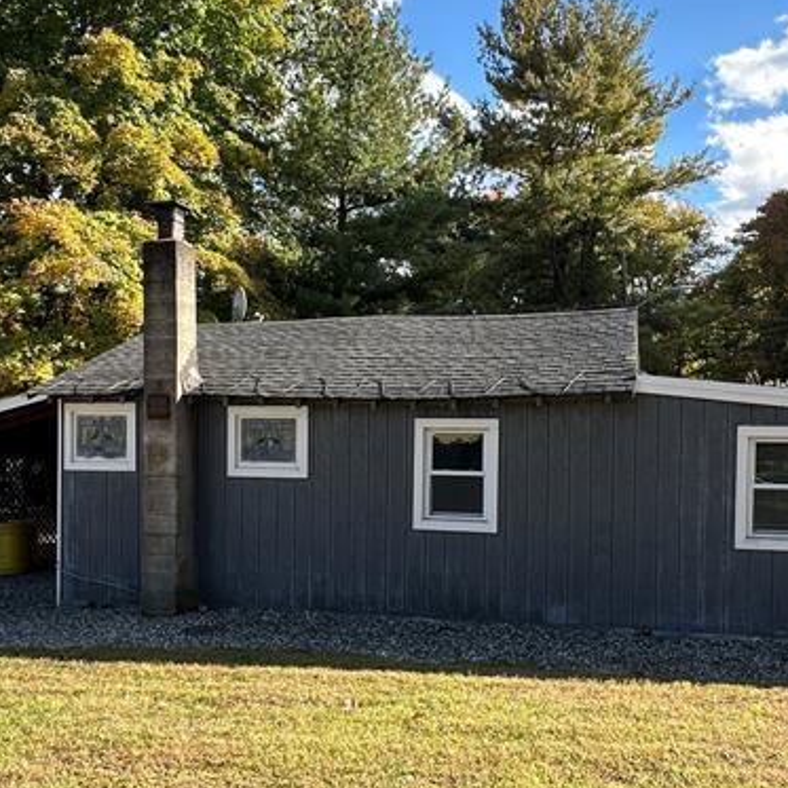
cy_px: 454
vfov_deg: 48.3
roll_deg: -0.7
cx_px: 401
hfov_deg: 48.4
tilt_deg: -0.7
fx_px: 876
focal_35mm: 34
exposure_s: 1/381
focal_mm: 2.22
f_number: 2.2
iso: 40
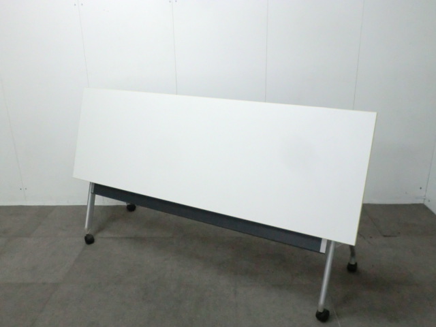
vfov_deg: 44.2
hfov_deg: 56.8
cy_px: 164
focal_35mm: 32
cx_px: 218
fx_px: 403
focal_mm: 5.8
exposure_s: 1/60
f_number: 3.5
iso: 640
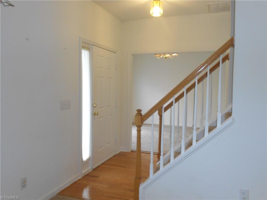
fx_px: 224
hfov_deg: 61.7
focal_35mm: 29
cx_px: 134
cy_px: 100
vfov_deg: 48.2
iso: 160
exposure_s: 1/30
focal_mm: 5.1
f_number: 3.4
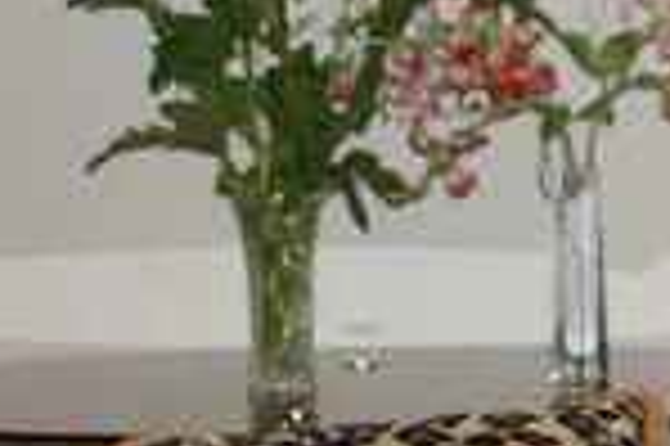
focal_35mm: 212
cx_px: 1129
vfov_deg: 6.4
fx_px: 3942
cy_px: 16
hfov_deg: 9.3
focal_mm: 35
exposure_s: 1/60
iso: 200
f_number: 4
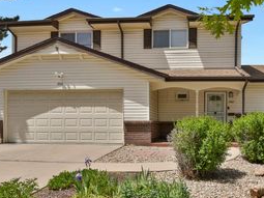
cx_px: 177
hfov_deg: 55.6
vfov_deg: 43.7
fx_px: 244
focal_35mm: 32
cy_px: 127
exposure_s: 1/200
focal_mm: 17
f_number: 8
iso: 250
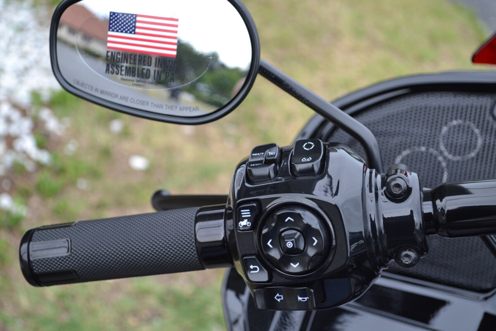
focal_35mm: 66
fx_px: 909
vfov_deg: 20.6
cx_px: 248
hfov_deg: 30.5
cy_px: 166
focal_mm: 44
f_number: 5.6
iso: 250
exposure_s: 1/125
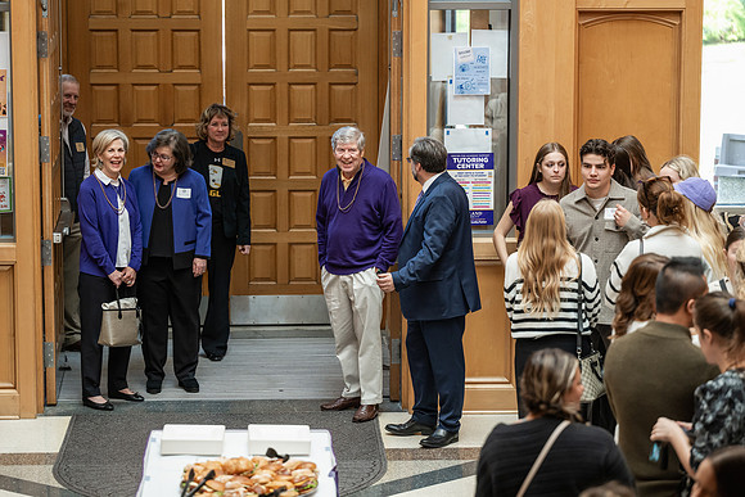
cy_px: 248
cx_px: 372
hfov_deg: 17.8
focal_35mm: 115
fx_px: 2380
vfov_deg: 11.9
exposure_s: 1/250
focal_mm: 115
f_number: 3.2
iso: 1600
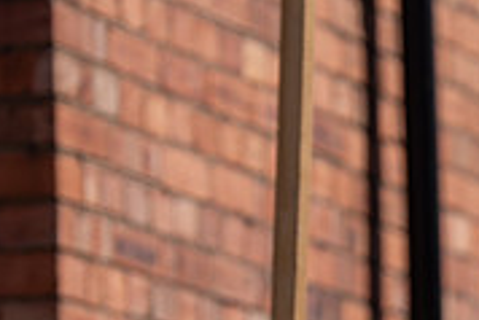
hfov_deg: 4.7
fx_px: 5779
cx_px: 737
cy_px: 496
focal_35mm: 434
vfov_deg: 3.2
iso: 100
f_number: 4
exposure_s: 1/1600
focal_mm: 133
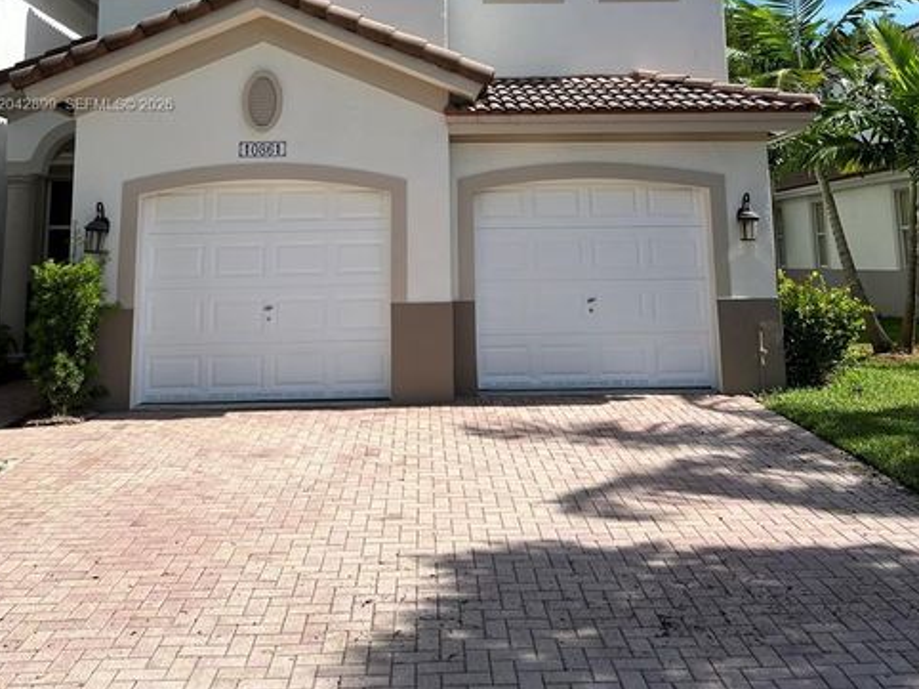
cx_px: 454
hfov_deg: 51.4
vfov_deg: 37.7
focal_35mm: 36
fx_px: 955
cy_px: 106
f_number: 1.5
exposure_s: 1/4115
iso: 50
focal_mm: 5.7
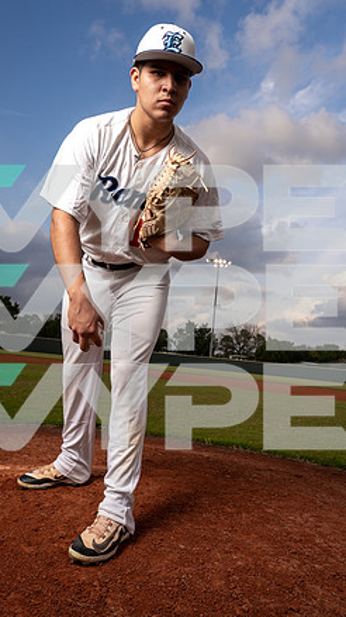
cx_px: 152
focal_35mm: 28
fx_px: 457
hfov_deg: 41.4
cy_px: 308
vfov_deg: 67.9
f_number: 11
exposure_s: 1/250
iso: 250
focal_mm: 26
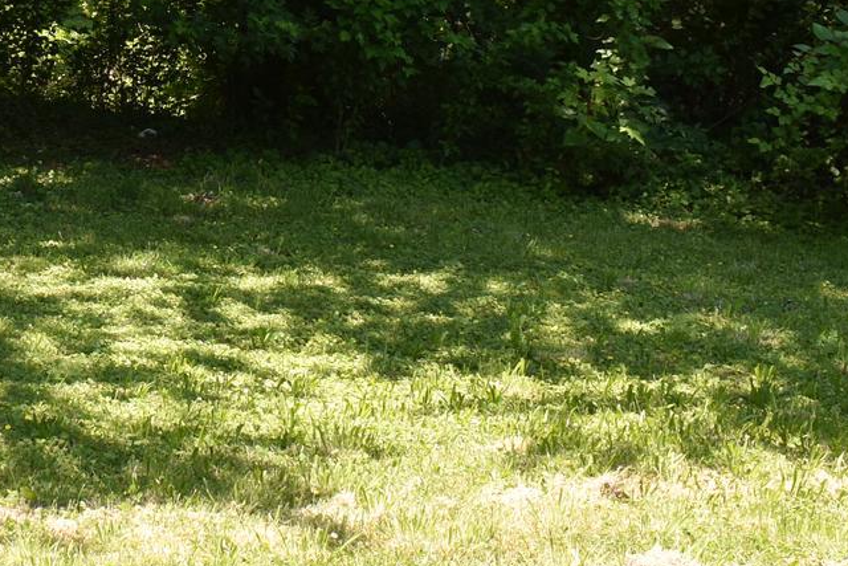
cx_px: -49
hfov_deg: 20.4
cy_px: 35
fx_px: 2262
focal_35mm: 96
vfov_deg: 14.1
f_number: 5
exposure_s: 1/200
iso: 100
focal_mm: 20
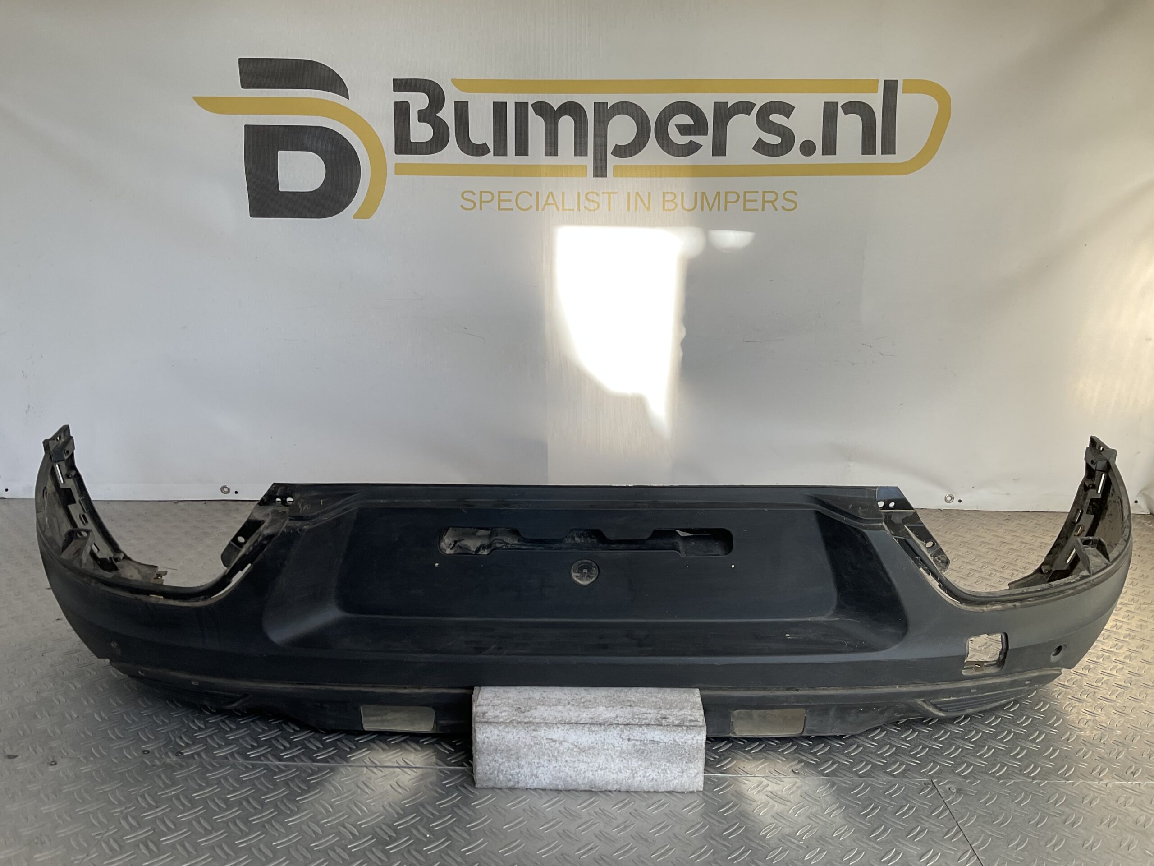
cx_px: 577
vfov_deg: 48.2
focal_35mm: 29
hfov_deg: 61.7
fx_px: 967
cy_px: 433
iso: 16
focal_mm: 3
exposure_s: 1/208
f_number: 1.8
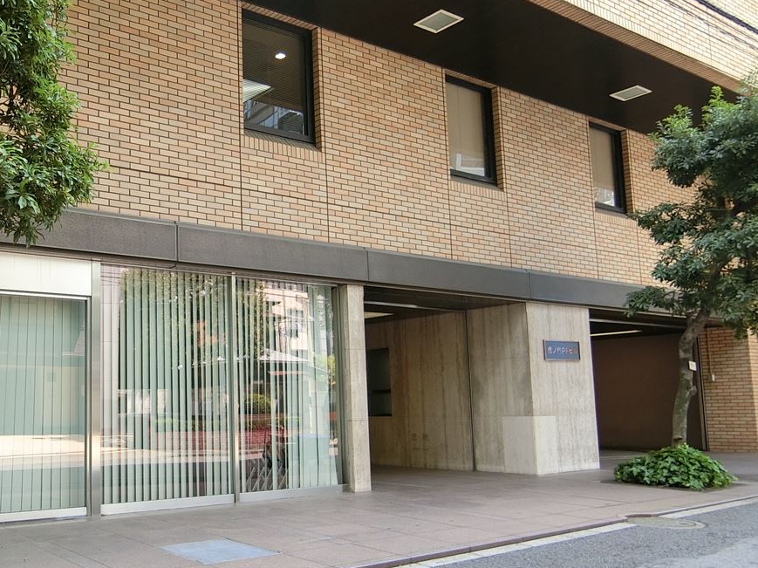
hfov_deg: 50.3
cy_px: 326
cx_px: 182
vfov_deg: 40.6
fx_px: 766
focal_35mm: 35
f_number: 2.7
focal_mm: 4.06
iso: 80
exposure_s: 1/160
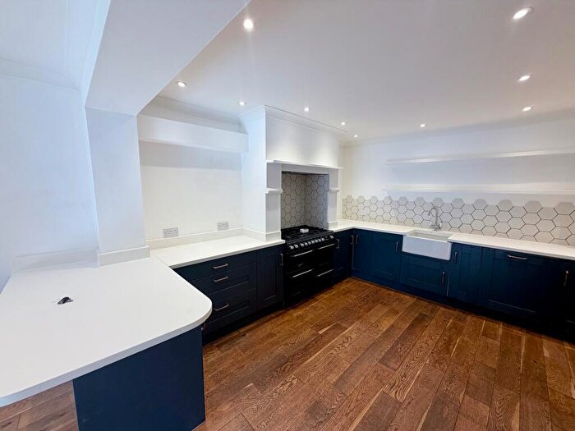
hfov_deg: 102.1
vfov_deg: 85.7
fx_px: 233
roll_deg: -0.7
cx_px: 288
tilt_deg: -8.1
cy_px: 216
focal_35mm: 14
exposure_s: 1/100
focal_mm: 2.22
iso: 80
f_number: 2.2
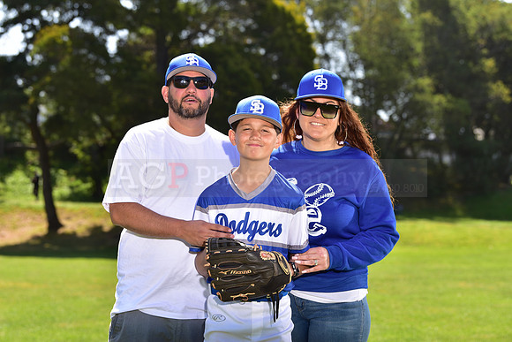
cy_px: 171
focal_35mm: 92
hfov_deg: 22.1
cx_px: 256
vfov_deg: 14.9
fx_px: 1309
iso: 80
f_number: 5
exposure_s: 1/250
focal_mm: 92
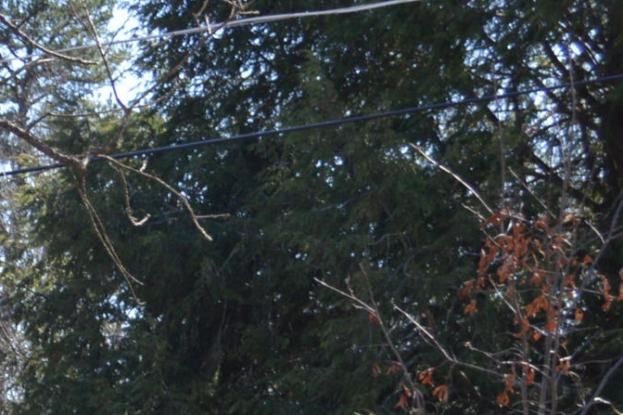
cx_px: -332
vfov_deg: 7.0
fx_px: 3359
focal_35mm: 194
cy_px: 505
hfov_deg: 10.2
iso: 100
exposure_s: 1/200
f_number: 4.5
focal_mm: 29
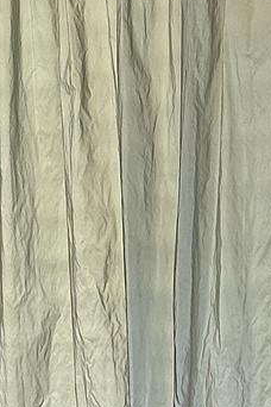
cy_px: 772
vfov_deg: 12.6
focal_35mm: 146
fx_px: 1648
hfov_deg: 9.2
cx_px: -107
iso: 250
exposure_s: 1/102
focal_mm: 6.86
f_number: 1.78
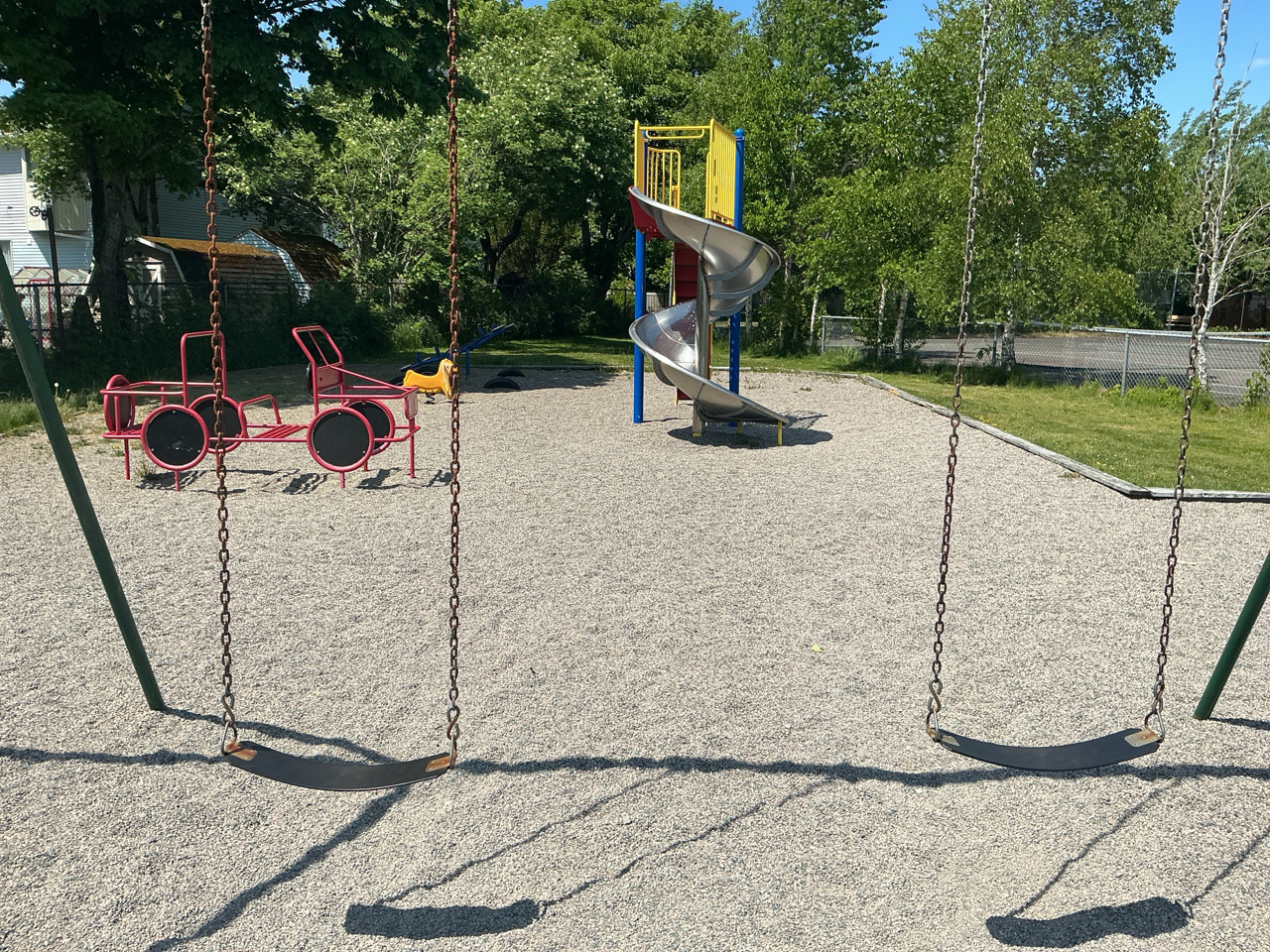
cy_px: 476
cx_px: 635
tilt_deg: -6.9
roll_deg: +0.4
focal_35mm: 29
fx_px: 1064
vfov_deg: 48.2
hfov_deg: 61.7
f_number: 1.8
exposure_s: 1/2058
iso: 25
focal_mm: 3
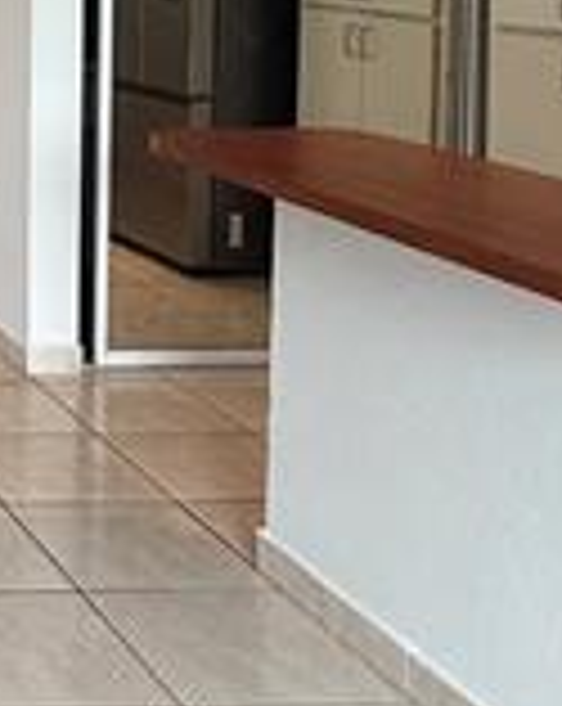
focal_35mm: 67
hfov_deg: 17.9
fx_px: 1397
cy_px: -36
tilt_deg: -0.6
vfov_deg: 26.5
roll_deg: -0.1
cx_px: -468
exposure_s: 1/120
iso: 100
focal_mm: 2.22
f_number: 2.2
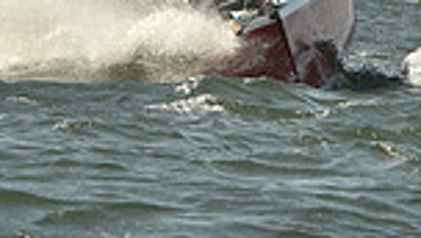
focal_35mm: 799
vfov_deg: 1.5
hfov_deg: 2.7
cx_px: 210
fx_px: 8932
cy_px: 18
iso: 250
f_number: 10
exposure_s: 1/800
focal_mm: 200
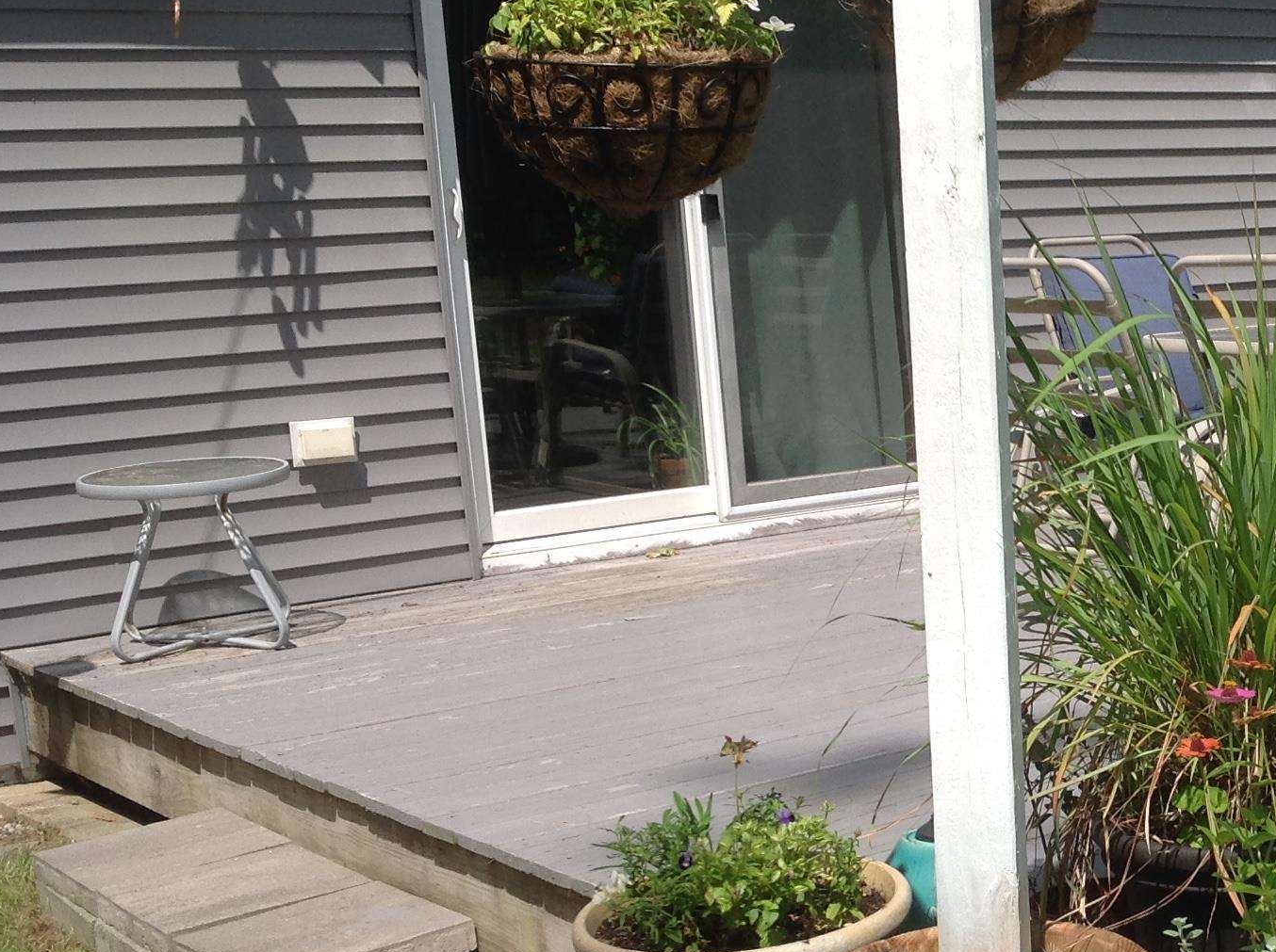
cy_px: 617
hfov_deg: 27.8
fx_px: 2466
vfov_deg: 21.8
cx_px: 1171
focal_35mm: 67
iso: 50
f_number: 2.4
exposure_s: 1/1439
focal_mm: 4.28
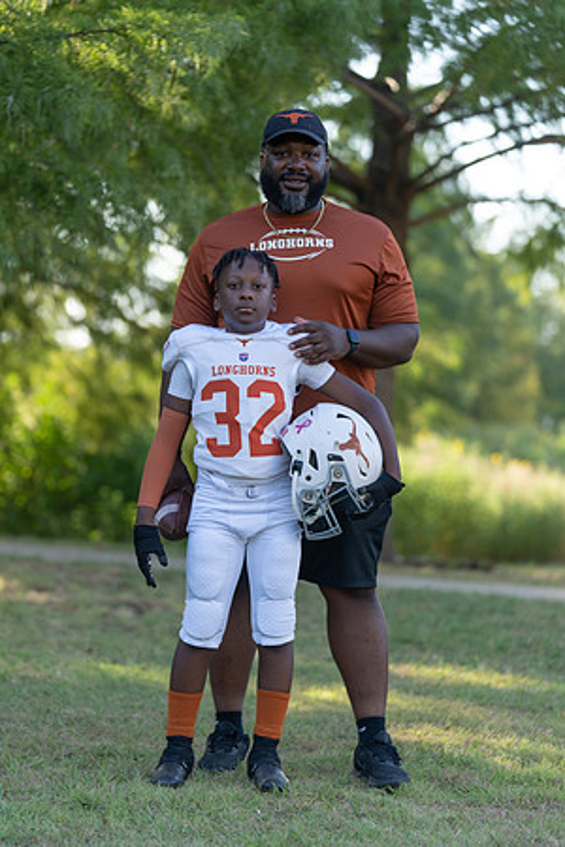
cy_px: 424
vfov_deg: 18.1
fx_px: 2660
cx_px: 282
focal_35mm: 113
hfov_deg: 12.1
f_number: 2.8
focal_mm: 113
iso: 125
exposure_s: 1/400
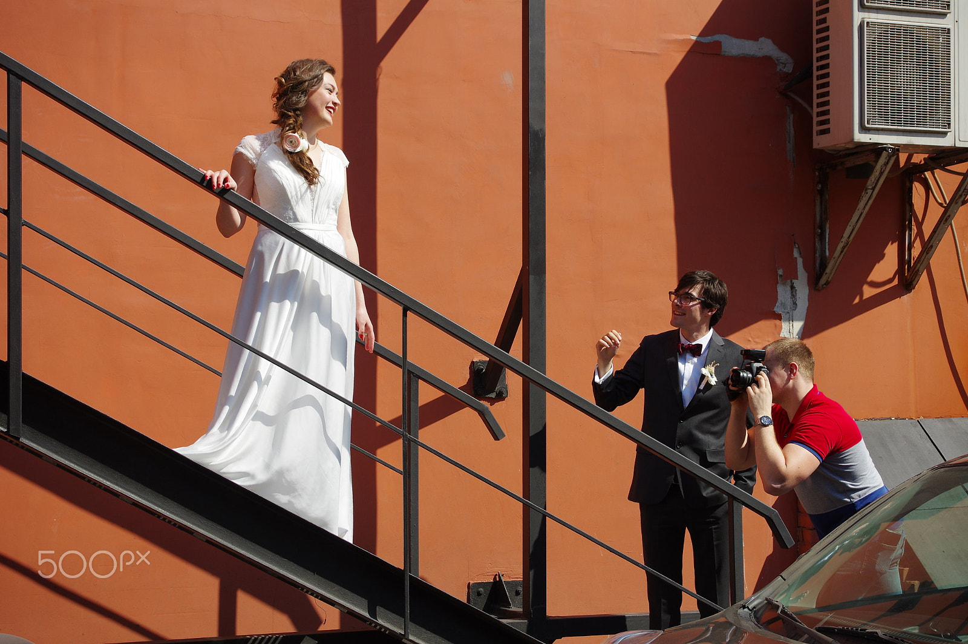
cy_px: 322
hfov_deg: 33.4
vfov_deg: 22.6
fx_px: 1612
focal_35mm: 60
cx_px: 484
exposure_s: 1/800
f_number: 5.6
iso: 200
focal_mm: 40
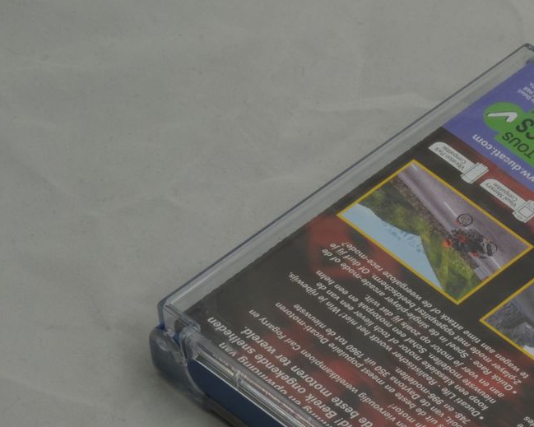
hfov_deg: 12.1
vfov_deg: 9.9
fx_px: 2465
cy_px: 382
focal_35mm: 156
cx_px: 658
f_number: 20
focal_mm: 40
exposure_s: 1/3
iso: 100
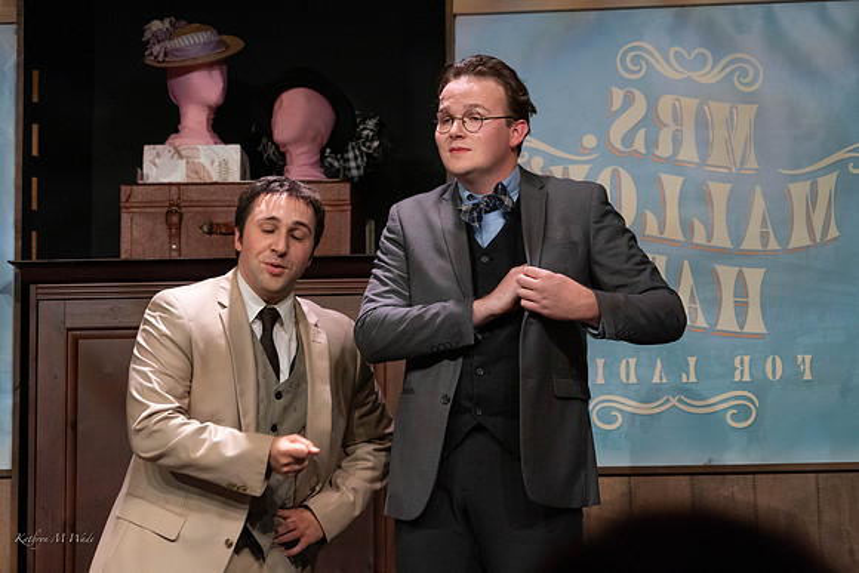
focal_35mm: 132
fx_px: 3150
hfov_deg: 15.5
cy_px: 286
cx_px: 430
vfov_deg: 10.4
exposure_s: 1/400
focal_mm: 132
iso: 4000
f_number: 6.3
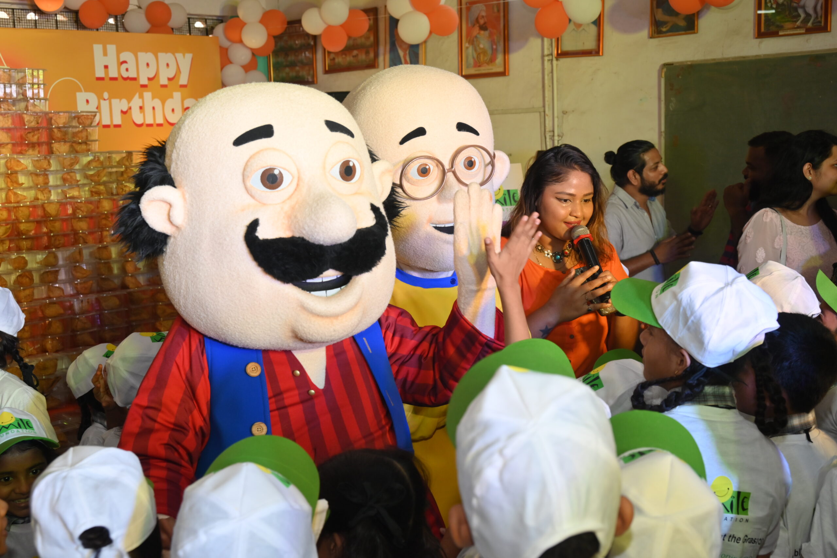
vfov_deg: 30.5
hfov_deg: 44.5
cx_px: 418
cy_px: 279
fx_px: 1023
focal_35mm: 44
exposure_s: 1/125
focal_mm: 44
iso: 640
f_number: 7.1
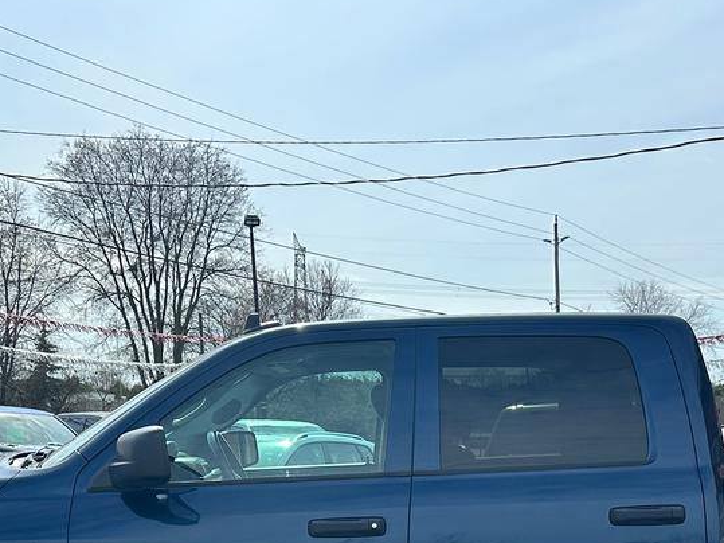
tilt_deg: -8.4
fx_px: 1192
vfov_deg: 23.7
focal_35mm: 57
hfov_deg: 33.6
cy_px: 626
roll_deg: -0.1
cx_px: 447
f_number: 1.78
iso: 80
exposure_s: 1/4016
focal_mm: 6.86
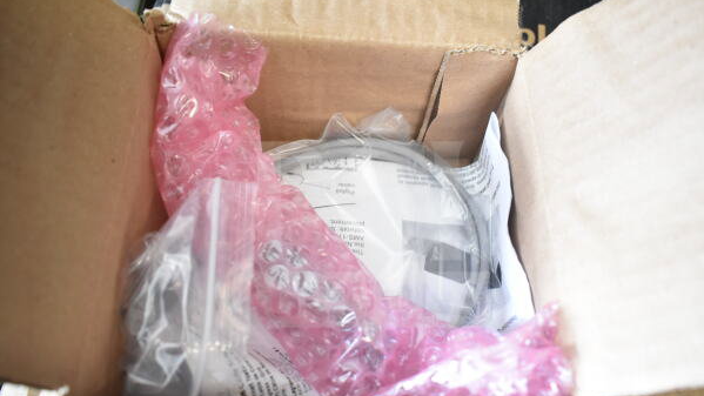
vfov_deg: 36.6
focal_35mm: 32
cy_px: 234
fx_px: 597
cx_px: 357
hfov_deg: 61.0
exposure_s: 1/60
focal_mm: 20
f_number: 4
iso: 1600
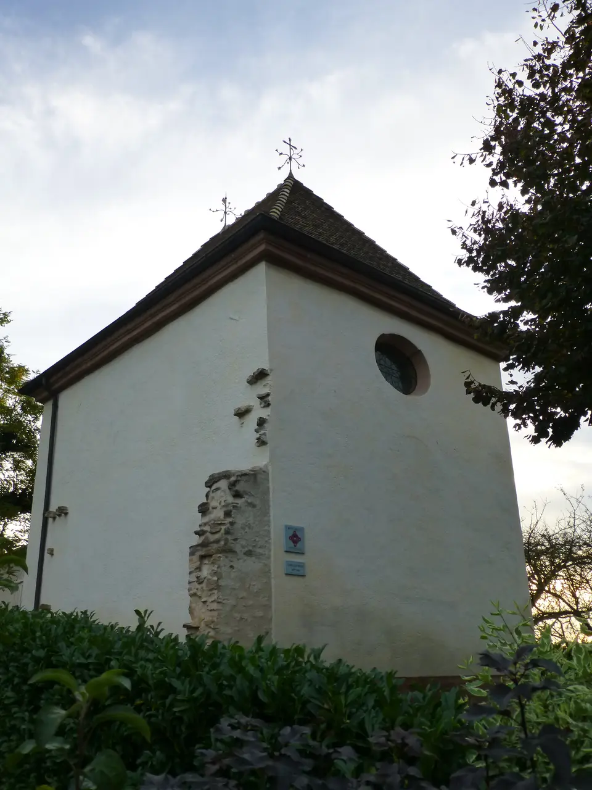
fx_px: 684
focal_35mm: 30
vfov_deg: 60.0
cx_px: 296
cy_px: 395
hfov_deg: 46.8
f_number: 4
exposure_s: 1/160
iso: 160
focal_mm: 5.4
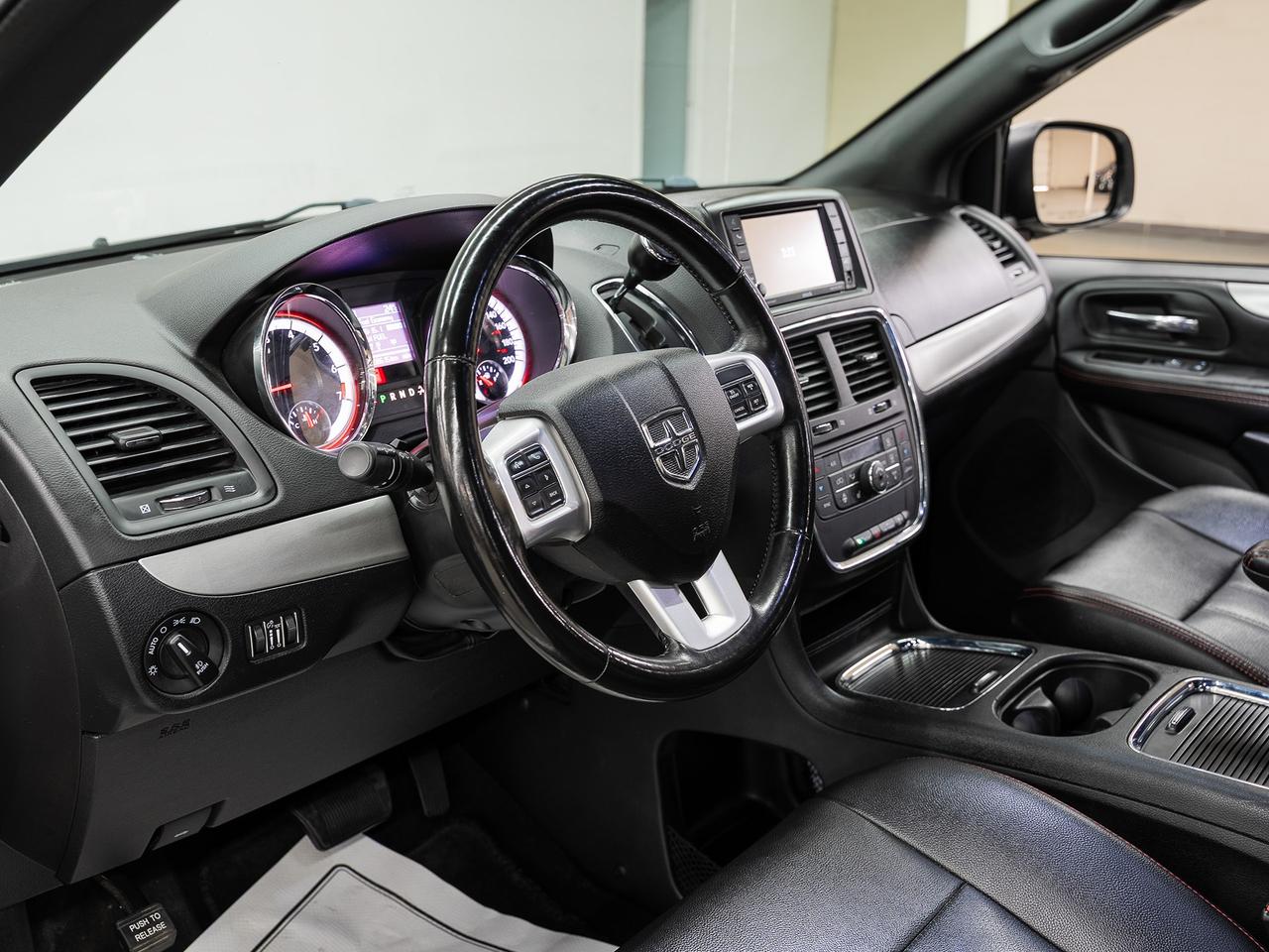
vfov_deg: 40.8
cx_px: 634
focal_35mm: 35
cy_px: 476
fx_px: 1281
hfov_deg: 52.7
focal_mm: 32.3
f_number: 5.6
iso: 100
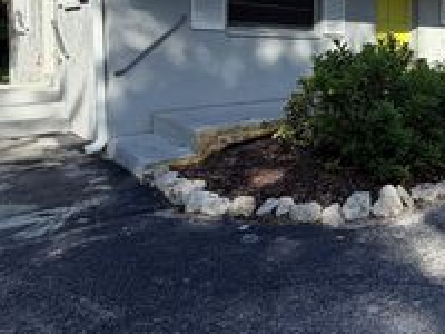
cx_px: 478
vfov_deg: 39.3
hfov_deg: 42.5
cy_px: 72
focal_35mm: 35
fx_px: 450
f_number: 2.2
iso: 40
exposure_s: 1/770
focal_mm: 2.22
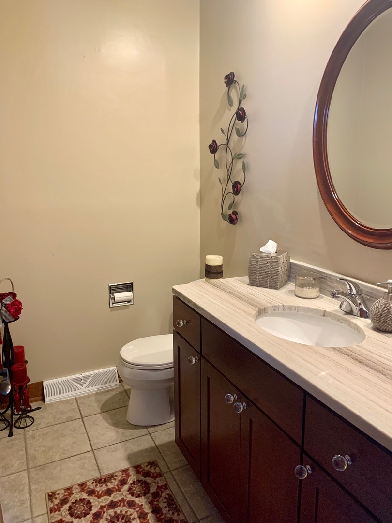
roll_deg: +0.7
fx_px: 393
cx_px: 196
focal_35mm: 26
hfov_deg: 53.1
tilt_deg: -12.0
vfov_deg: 67.3
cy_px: 262
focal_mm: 4.25
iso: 250
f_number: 1.8
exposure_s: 1/60
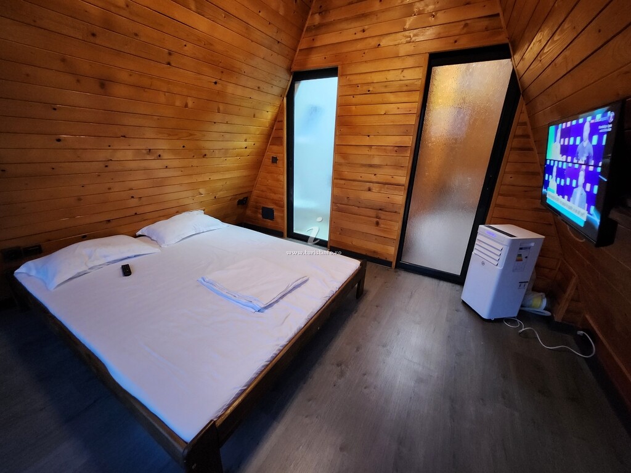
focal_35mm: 13
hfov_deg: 106.2
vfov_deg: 89.9
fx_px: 237
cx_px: 316
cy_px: 236
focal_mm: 1.74
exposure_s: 1/25
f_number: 2.2
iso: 640
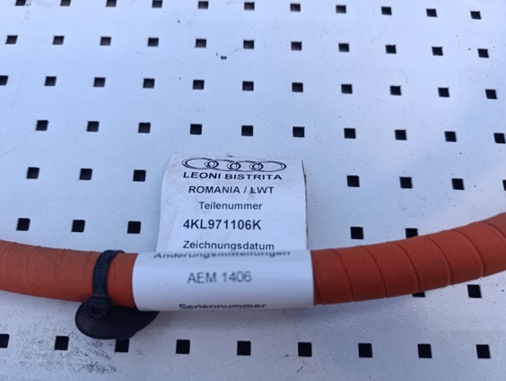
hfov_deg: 67.2
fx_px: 381
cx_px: 238
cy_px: 205
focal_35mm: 26
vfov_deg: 53.1
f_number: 1.6
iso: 50
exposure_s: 1/158
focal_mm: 6.14
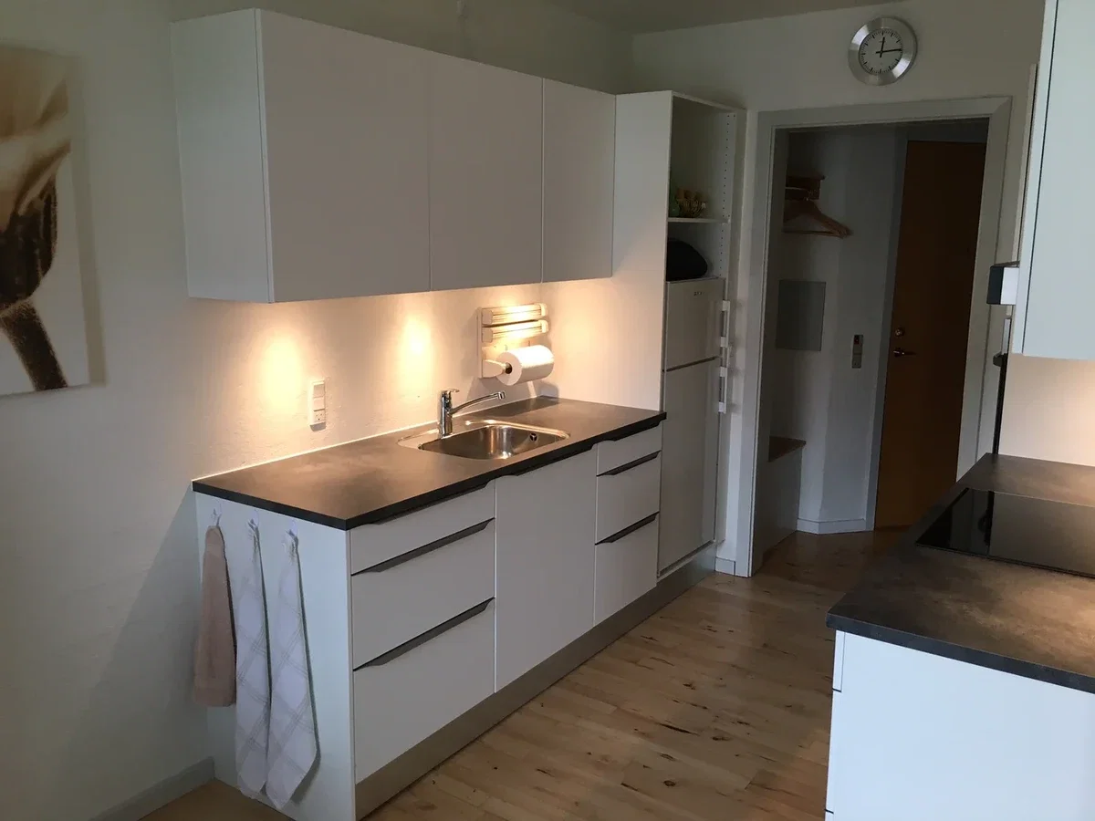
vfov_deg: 48.2
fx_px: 917
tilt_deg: -11.2
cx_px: 548
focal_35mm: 29
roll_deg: -0.9
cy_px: 410
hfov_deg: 61.7
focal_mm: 4.15
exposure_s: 1/33
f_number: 2.2
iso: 125
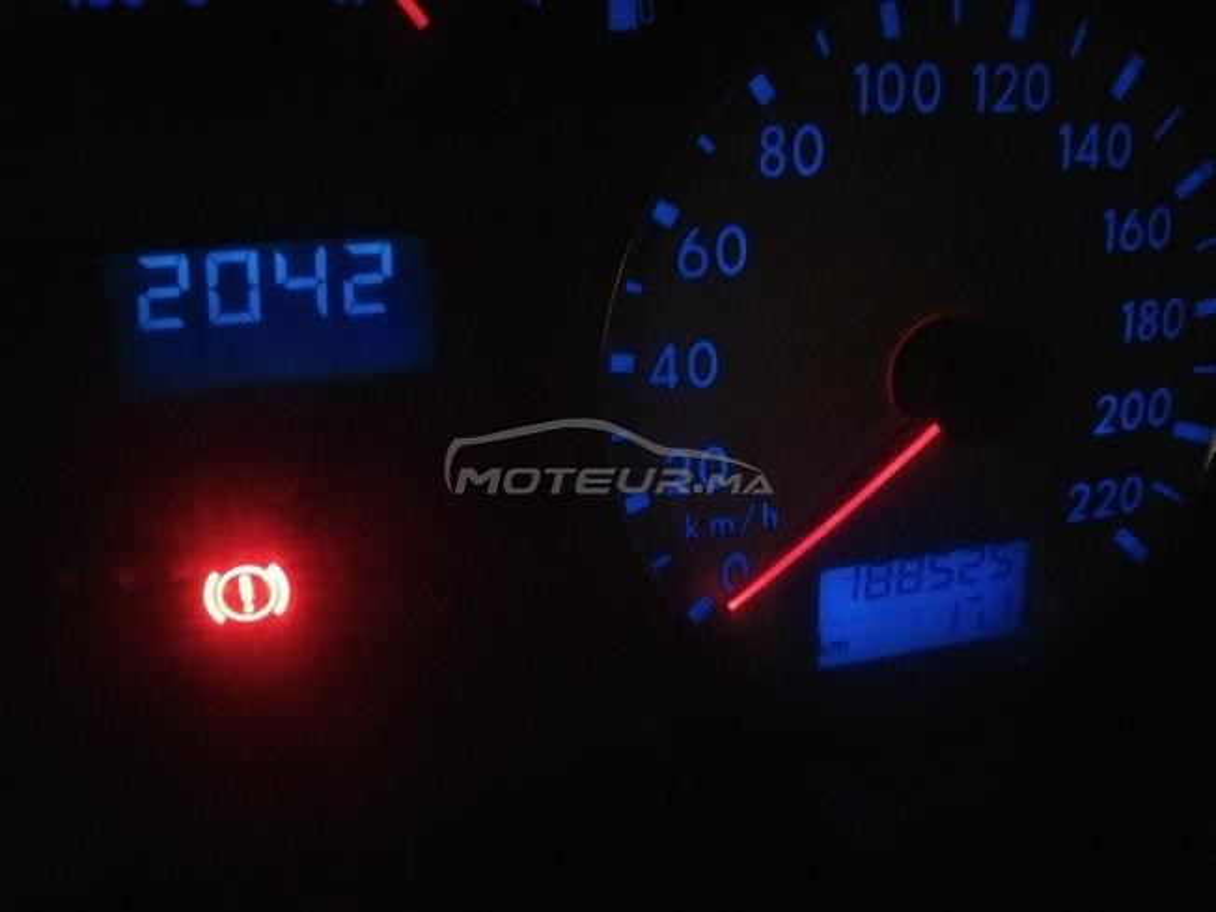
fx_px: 1054
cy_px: 456
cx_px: 608
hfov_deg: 60.0
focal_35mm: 30
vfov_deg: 46.8
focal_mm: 3.65
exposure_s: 1/14
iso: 1619
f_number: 2.2
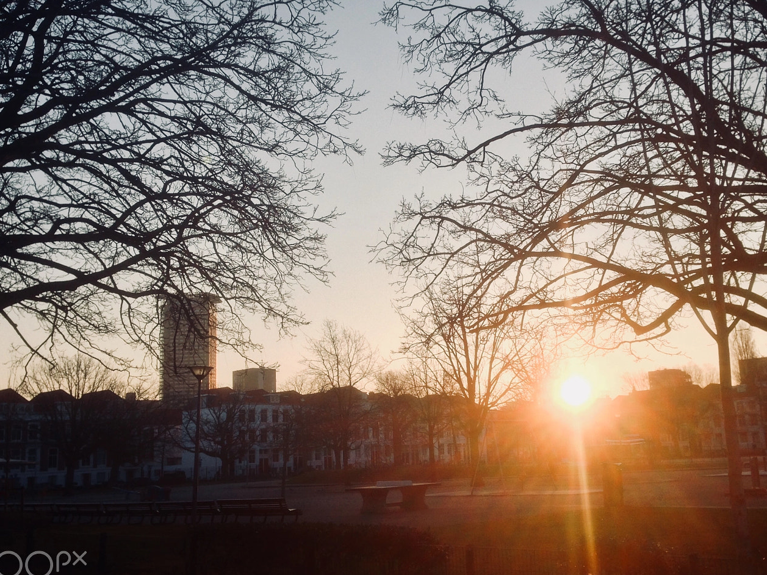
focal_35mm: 42
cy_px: 279
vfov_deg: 34.4
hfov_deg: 44.7
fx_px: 931
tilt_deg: +11.9
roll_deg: +0.8
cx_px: 423
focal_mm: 4.12
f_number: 2.4
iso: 50
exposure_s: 1/521
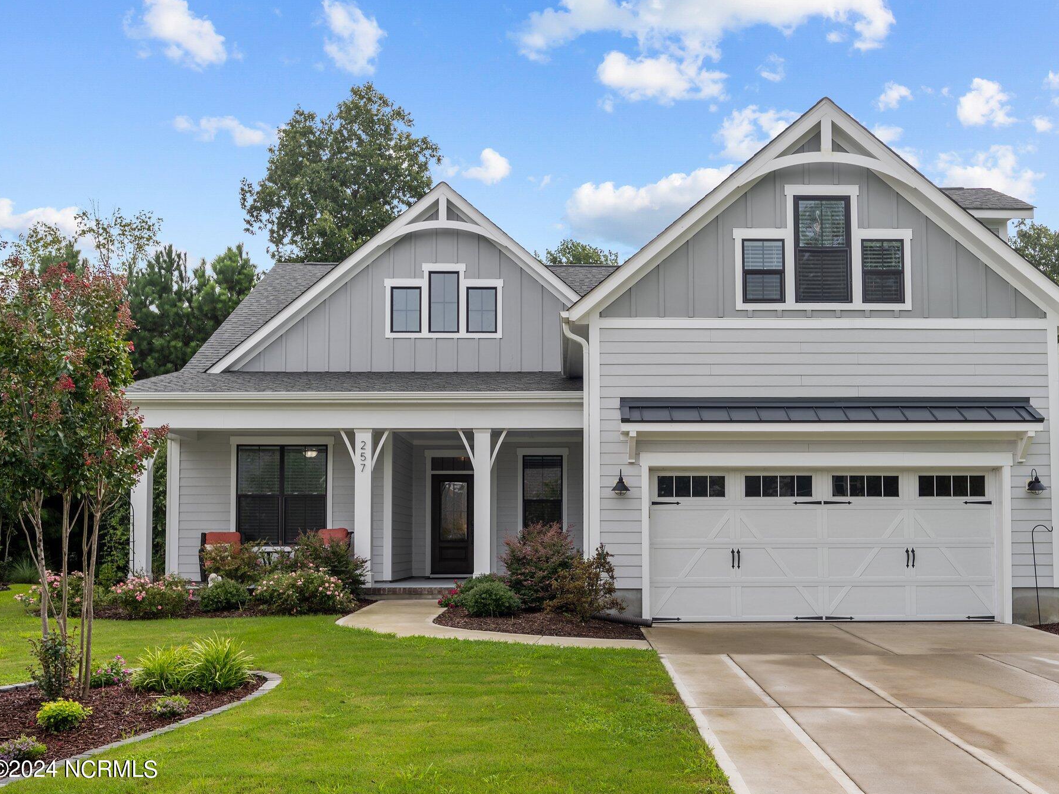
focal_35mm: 33
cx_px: 594
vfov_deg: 42.9
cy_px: 402
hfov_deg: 55.2
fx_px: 1009
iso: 64
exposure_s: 1/80
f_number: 7.1
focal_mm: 30
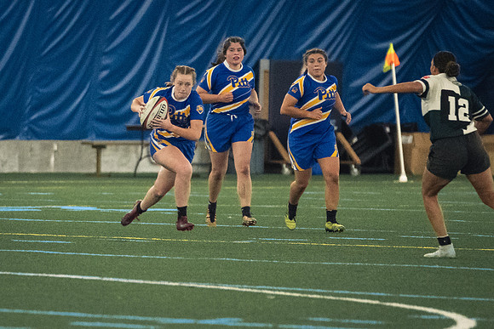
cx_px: 58
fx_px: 7379
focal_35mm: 538
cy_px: 294
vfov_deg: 2.6
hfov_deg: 3.8
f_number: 2.8
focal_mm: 200
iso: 10000
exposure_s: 1/500
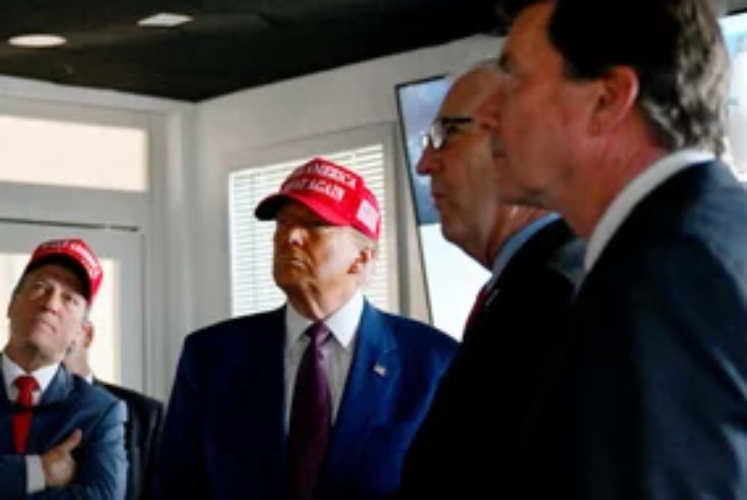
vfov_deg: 16.3
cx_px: 74
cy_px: 245
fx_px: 1745
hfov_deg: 23.5
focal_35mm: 84
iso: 2000
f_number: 2.8
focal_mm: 45
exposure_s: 1/125
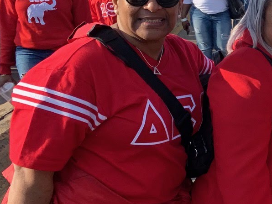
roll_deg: -0.1
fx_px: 691
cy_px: 102
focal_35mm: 88
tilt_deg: -7.9
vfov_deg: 16.8
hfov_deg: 18.7
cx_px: 448
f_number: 1.8
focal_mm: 4.25
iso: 25
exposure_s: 1/849
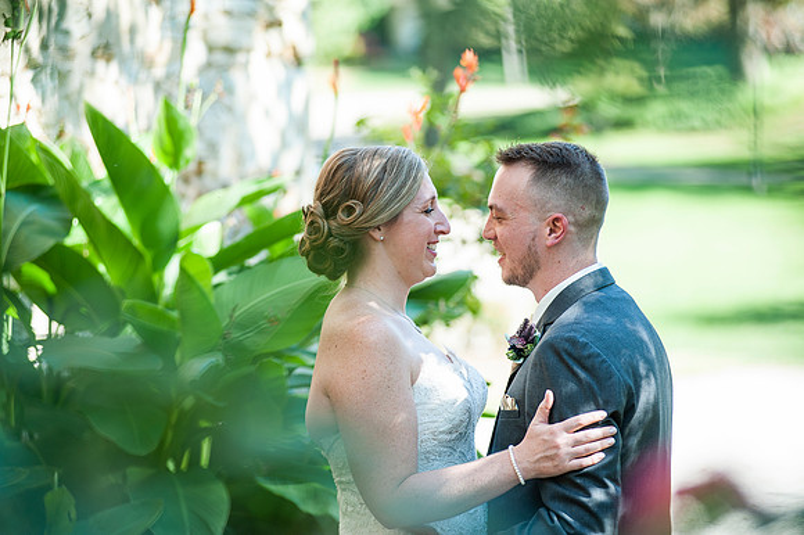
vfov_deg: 9.5
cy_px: 268
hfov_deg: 14.2
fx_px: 3236
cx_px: 402
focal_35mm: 145
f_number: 3.2
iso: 160
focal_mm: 145
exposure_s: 1/250
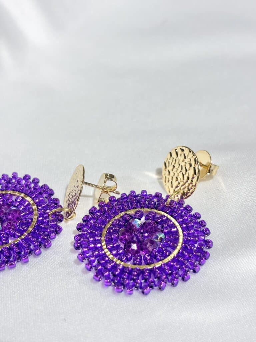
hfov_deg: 28.0
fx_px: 513
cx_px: 128
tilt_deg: -32.8
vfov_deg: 36.8
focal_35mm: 52
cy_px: 171
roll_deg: +4.9
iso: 32
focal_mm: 5.96
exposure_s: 1/212
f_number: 1.6
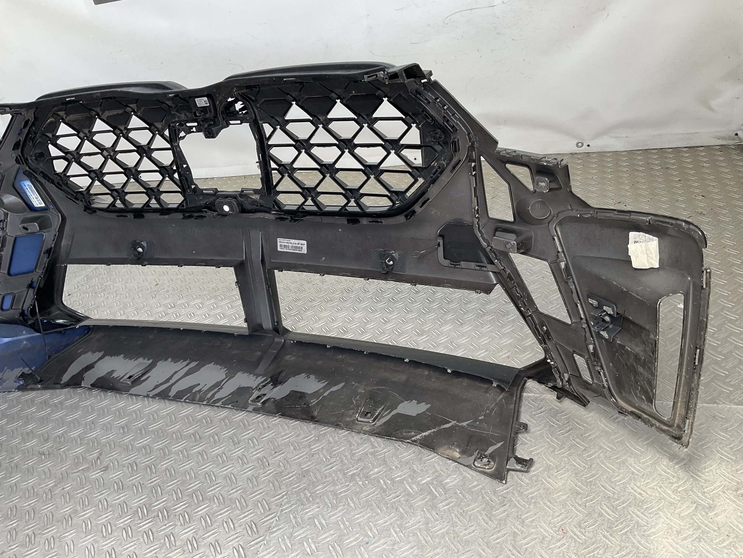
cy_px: 279
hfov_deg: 61.7
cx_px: 372
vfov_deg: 48.2
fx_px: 622
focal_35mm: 29
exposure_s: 1/107
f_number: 1.8
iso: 16
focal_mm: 3
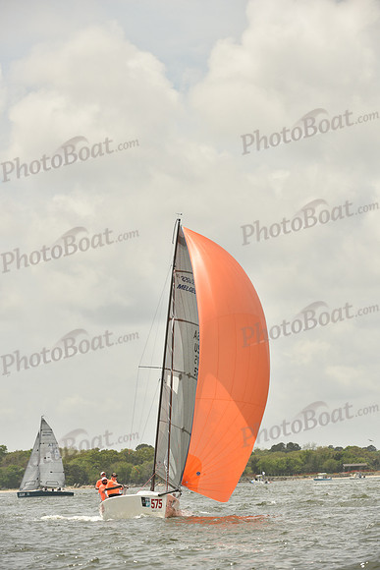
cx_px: 190
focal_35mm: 200
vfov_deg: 10.3
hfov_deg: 6.9
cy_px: 285
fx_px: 3165
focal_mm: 200
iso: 320
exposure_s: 1/1250
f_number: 8
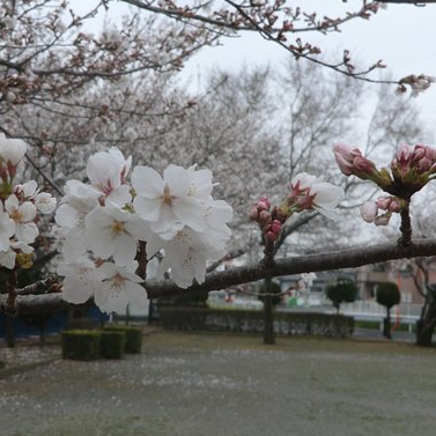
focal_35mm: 66
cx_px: 201
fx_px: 940
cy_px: 216
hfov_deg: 26.1
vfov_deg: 26.1
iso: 64
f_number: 4.2
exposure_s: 1/200
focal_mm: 9.8
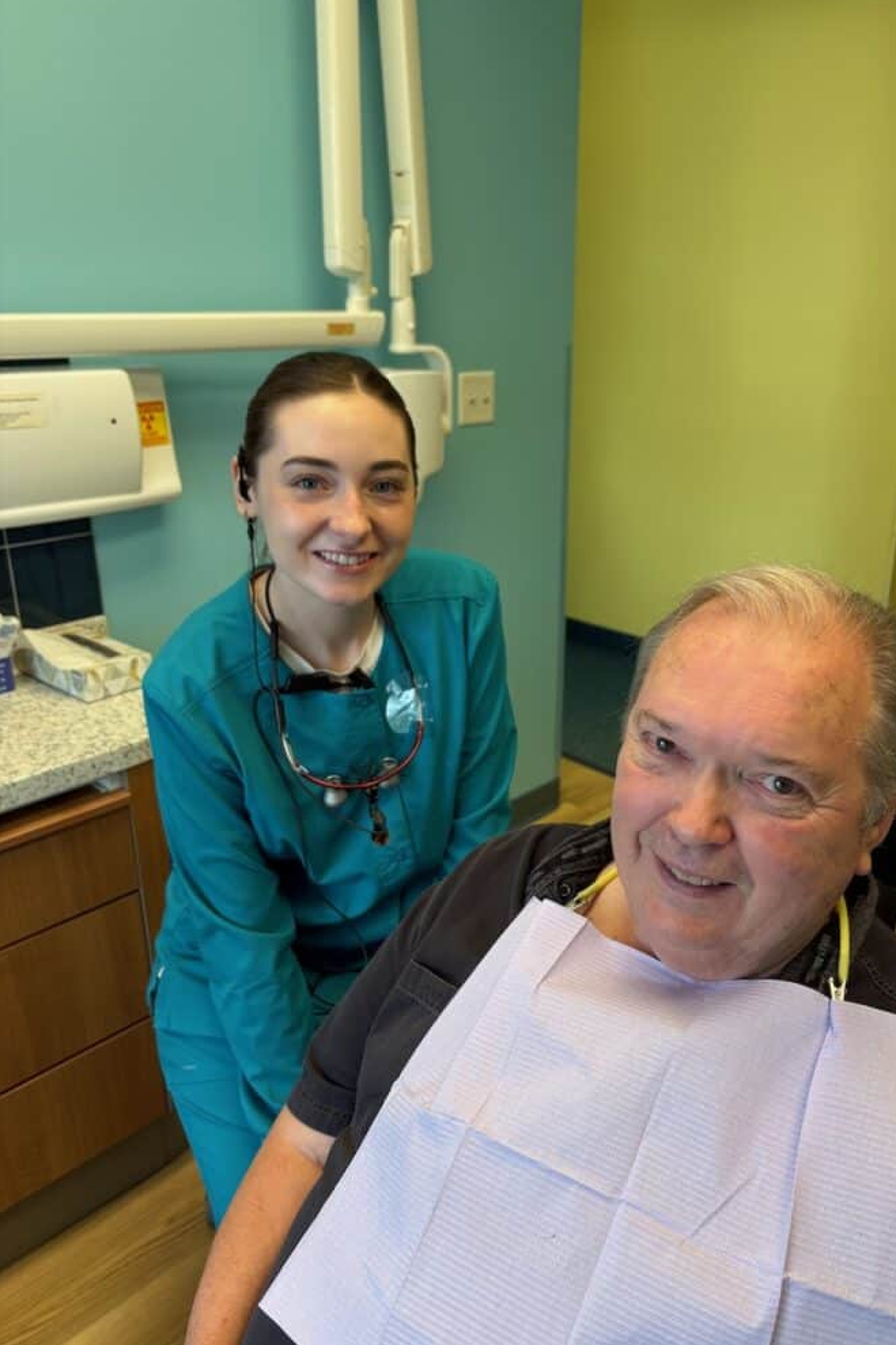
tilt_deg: -20.8
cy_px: 689
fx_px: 1046
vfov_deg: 65.5
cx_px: 519
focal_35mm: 28
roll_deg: -1.0
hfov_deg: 46.2
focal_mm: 5.96
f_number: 1.6
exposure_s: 1/120
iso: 80
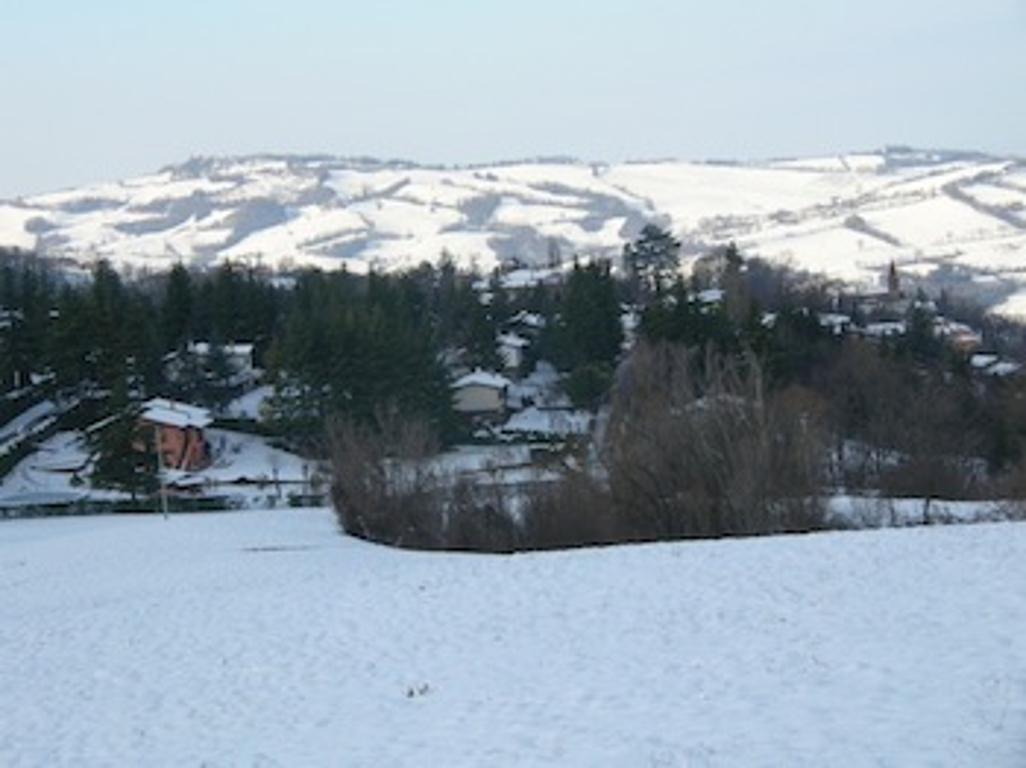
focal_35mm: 86
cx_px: 513
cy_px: 384
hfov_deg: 22.8
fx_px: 2547
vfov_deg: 17.1
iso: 50
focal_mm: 14.2
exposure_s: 1/292
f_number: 4.8
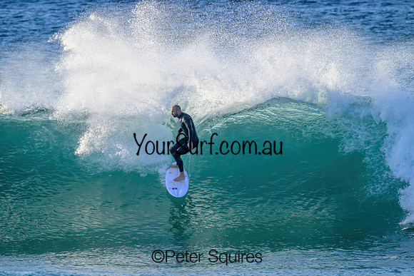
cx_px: 207
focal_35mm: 800
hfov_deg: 2.6
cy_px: 138
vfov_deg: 1.7
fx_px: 9202
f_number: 11
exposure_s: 1/2000
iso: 1600
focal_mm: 800
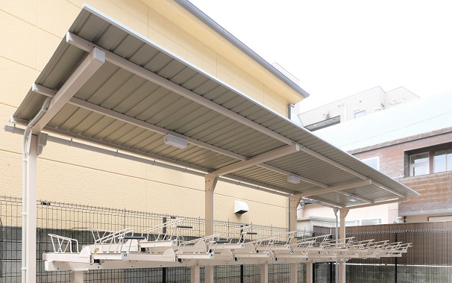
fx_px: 296
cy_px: 256
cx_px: 200
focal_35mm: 24
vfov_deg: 46.1
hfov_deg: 74.5
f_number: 4
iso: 200
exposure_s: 1/160
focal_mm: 7
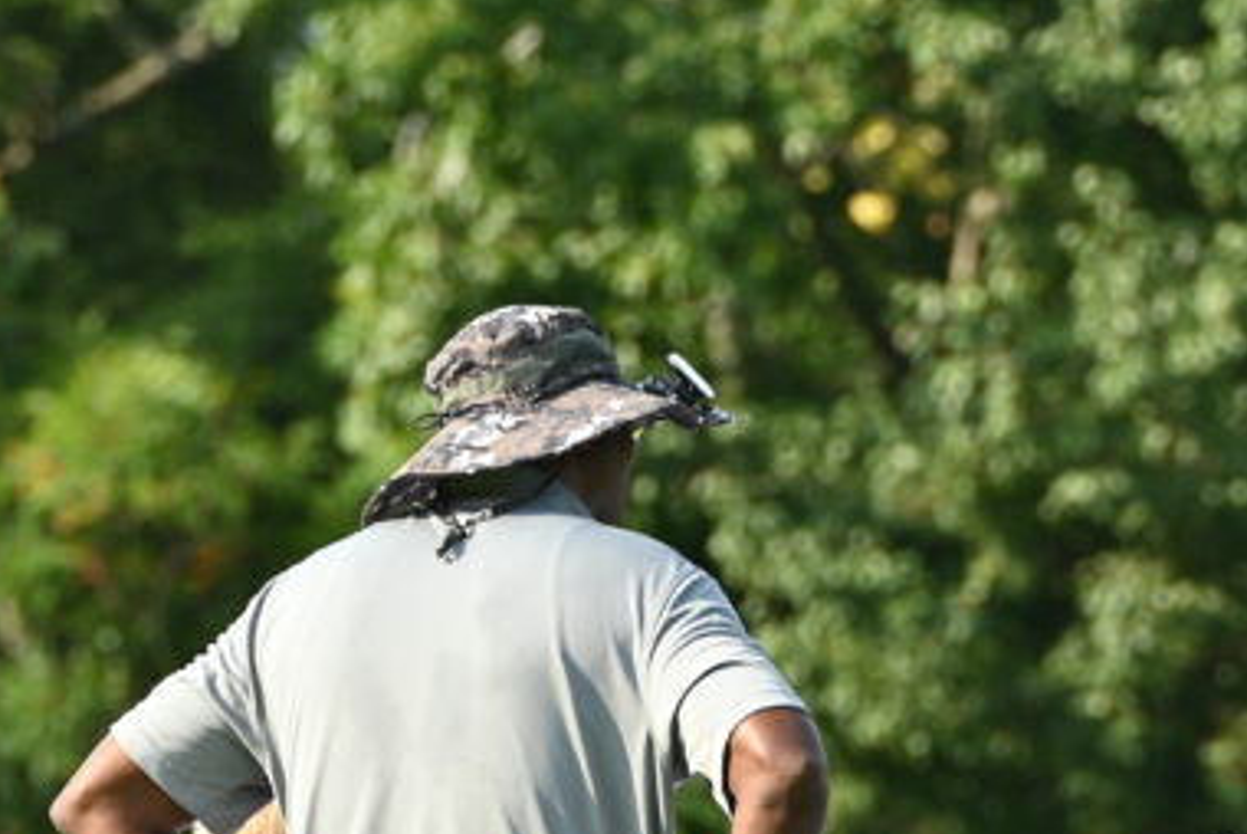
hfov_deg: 3.5
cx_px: 1221
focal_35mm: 585
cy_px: 1085
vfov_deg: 2.4
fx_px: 20291
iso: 100
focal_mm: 145
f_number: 4
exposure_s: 1/400
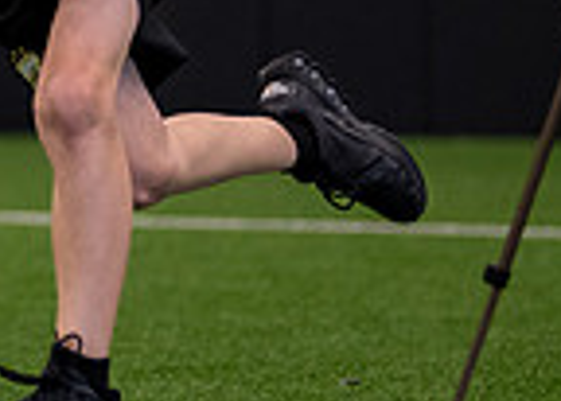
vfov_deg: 5.4
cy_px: -42
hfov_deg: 7.4
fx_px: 4240
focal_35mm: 266
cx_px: -319
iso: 1600
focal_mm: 50
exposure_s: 1/1000
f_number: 1.2
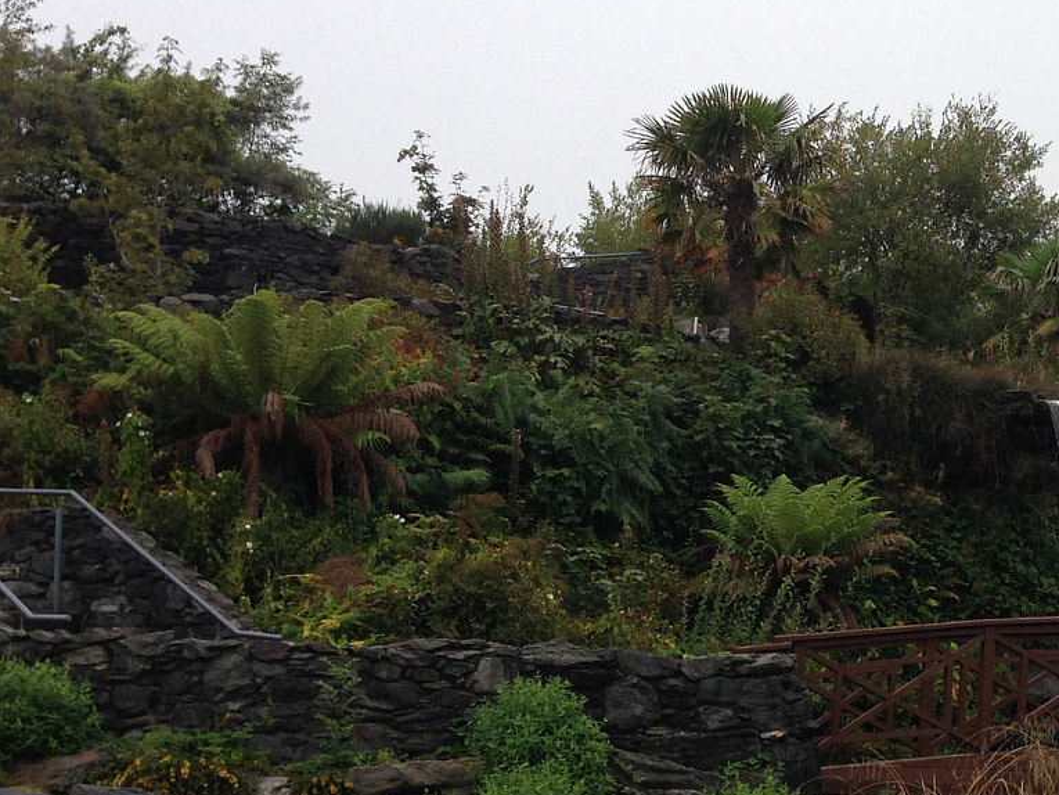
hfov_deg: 27.0
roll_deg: +0.1
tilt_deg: +6.1
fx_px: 2111
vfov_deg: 21.2
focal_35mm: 69
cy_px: 572
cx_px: 995
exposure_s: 1/249
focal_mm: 4.12
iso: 50
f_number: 2.4
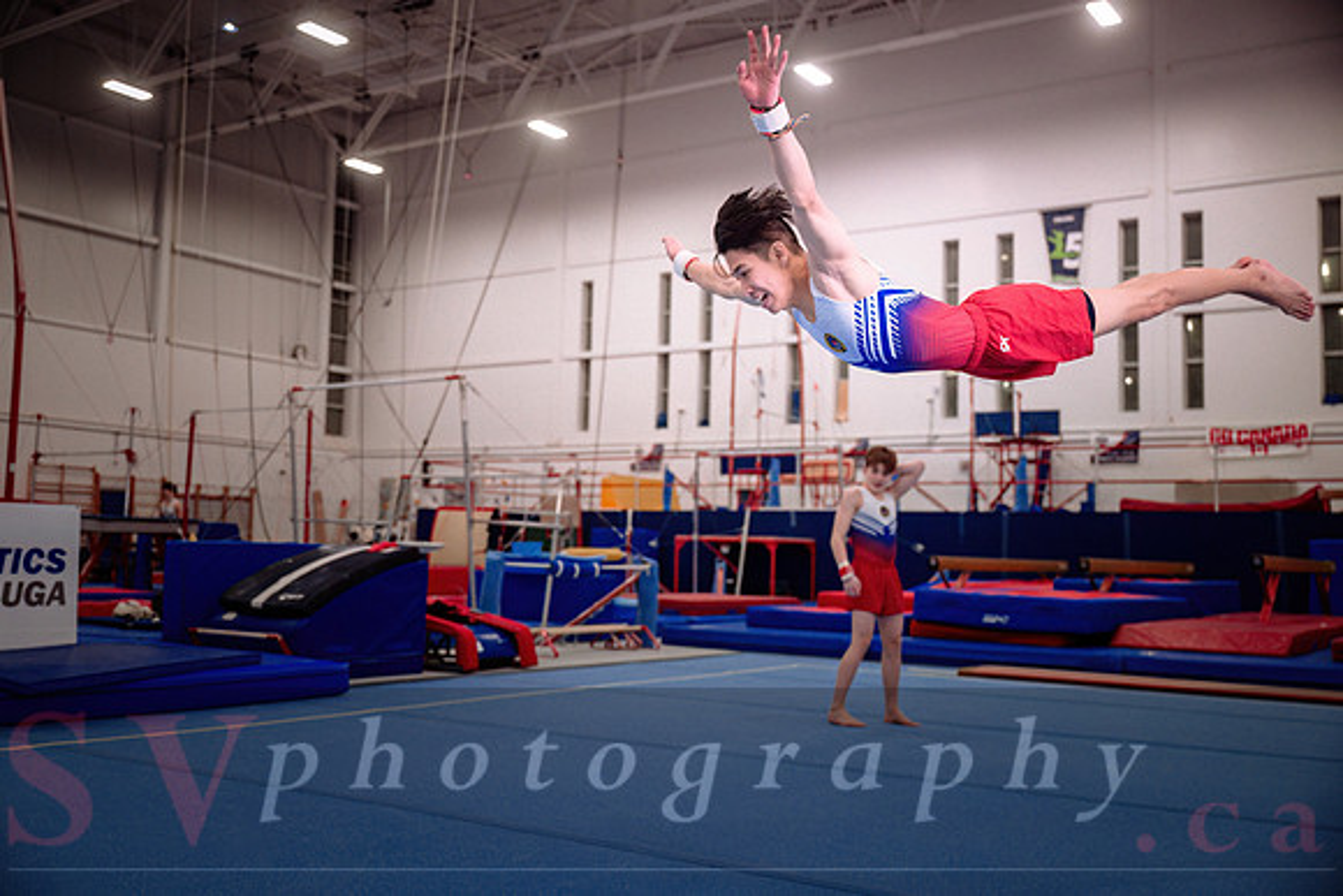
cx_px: 672
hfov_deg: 53.1
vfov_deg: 36.9
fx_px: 1343
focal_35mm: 36
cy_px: 448
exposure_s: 1/1000
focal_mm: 36
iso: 1600
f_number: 2.8
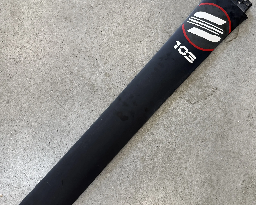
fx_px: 242
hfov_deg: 55.7
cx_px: 130
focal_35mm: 32
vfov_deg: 45.8
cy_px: 96
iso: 100
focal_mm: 6.76
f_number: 1.78
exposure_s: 1/121
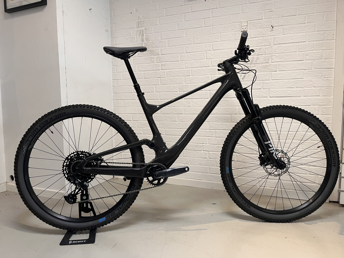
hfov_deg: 67.3
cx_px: 172
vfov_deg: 53.1
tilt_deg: -5.5
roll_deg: +1.4
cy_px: 129
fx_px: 258
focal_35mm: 26
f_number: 1.6
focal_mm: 5.1
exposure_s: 1/50
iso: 125
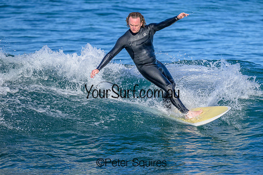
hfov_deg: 2.2
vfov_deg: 1.5
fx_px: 6862
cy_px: 81
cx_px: 154
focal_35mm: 939
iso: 450
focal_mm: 800
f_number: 8
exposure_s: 1/2000
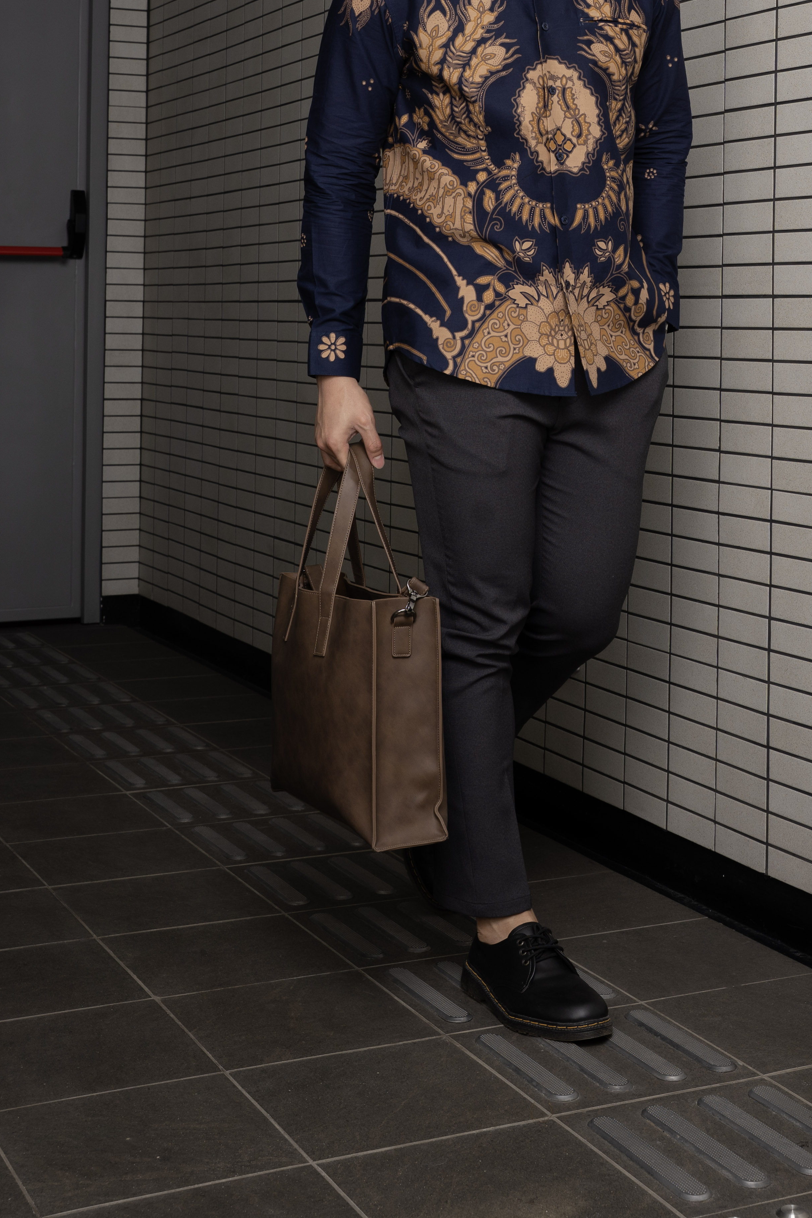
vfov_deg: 33.1
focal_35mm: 59
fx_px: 1996
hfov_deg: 22.9
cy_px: 262
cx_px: 545
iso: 200
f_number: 8
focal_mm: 36
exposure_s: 1/125
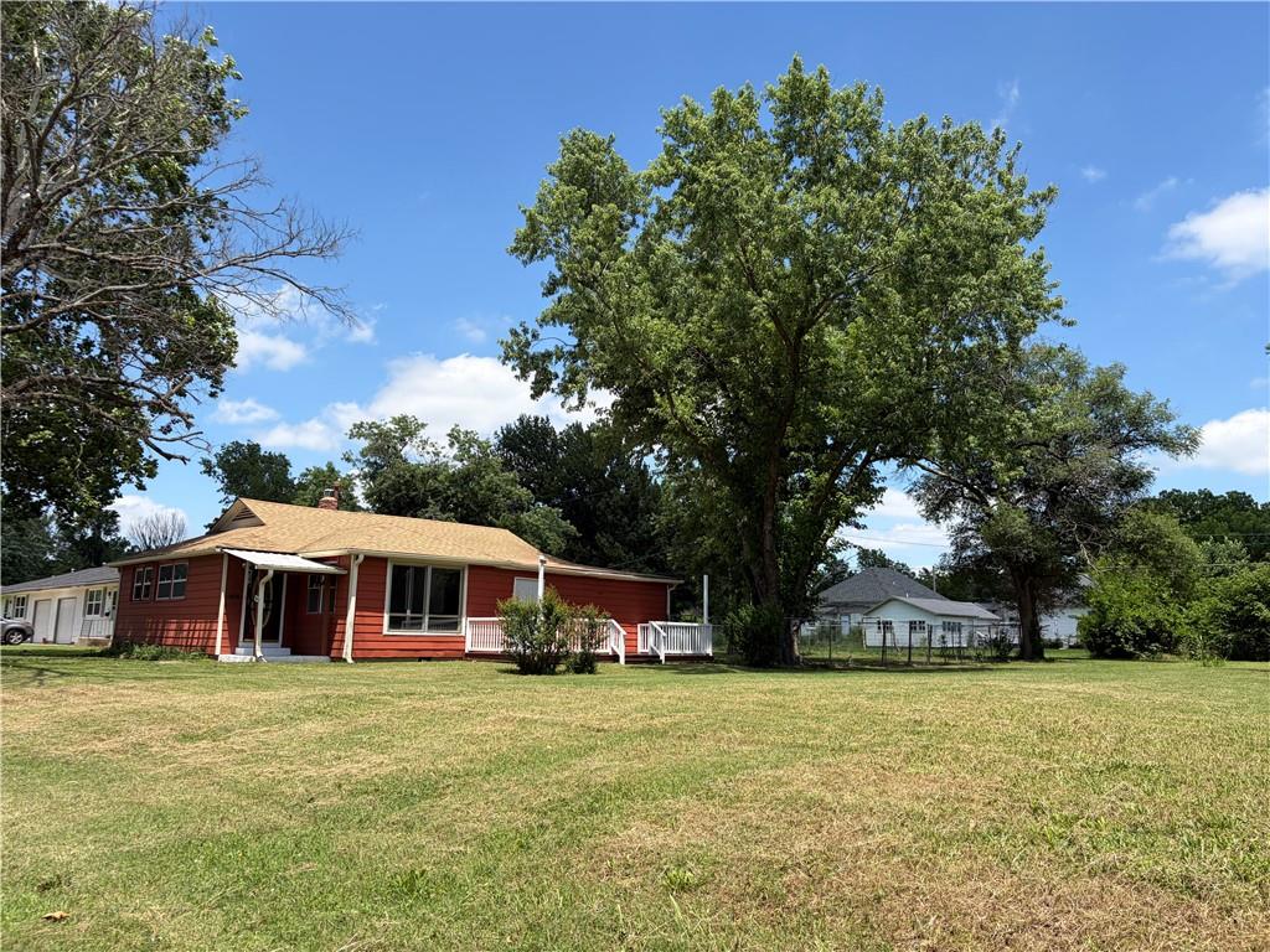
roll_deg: -0.6
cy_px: 476
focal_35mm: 26
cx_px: 635
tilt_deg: +10.8
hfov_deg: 67.3
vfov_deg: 53.1
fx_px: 954
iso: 50
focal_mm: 5.96
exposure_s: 1/2639
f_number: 1.6
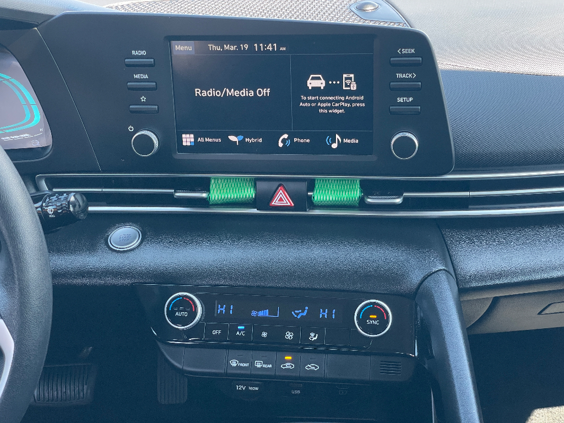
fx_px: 847
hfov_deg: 36.8
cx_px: 282
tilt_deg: -26.2
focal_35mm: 52
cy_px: 212
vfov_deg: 28.0
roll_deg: +2.1
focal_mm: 6
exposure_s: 1/99
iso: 125
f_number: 2
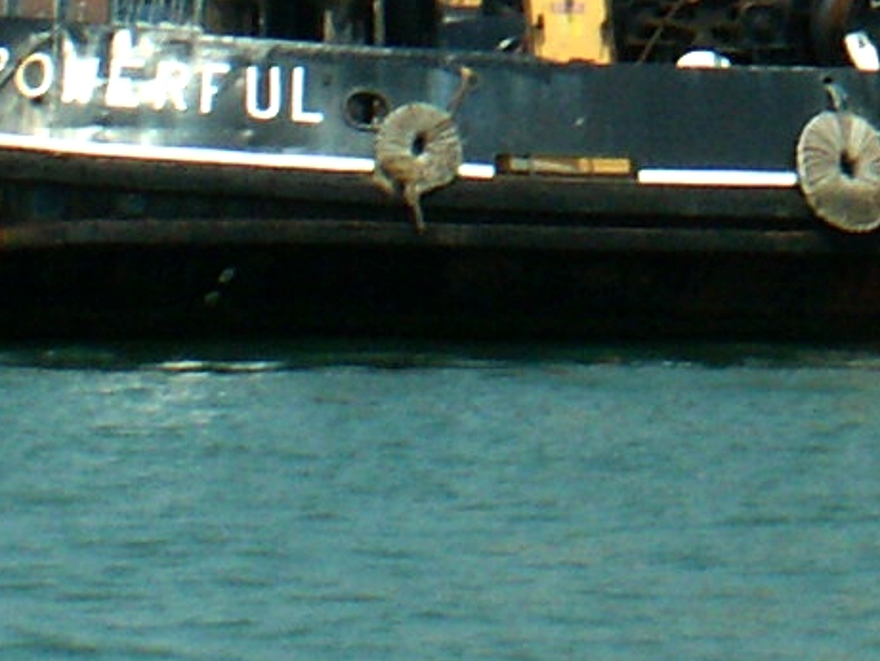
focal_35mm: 444
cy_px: -1047
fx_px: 11290
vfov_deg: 3.3
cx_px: 1836
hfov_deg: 4.4
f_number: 8
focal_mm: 13.4
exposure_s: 1/400
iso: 50
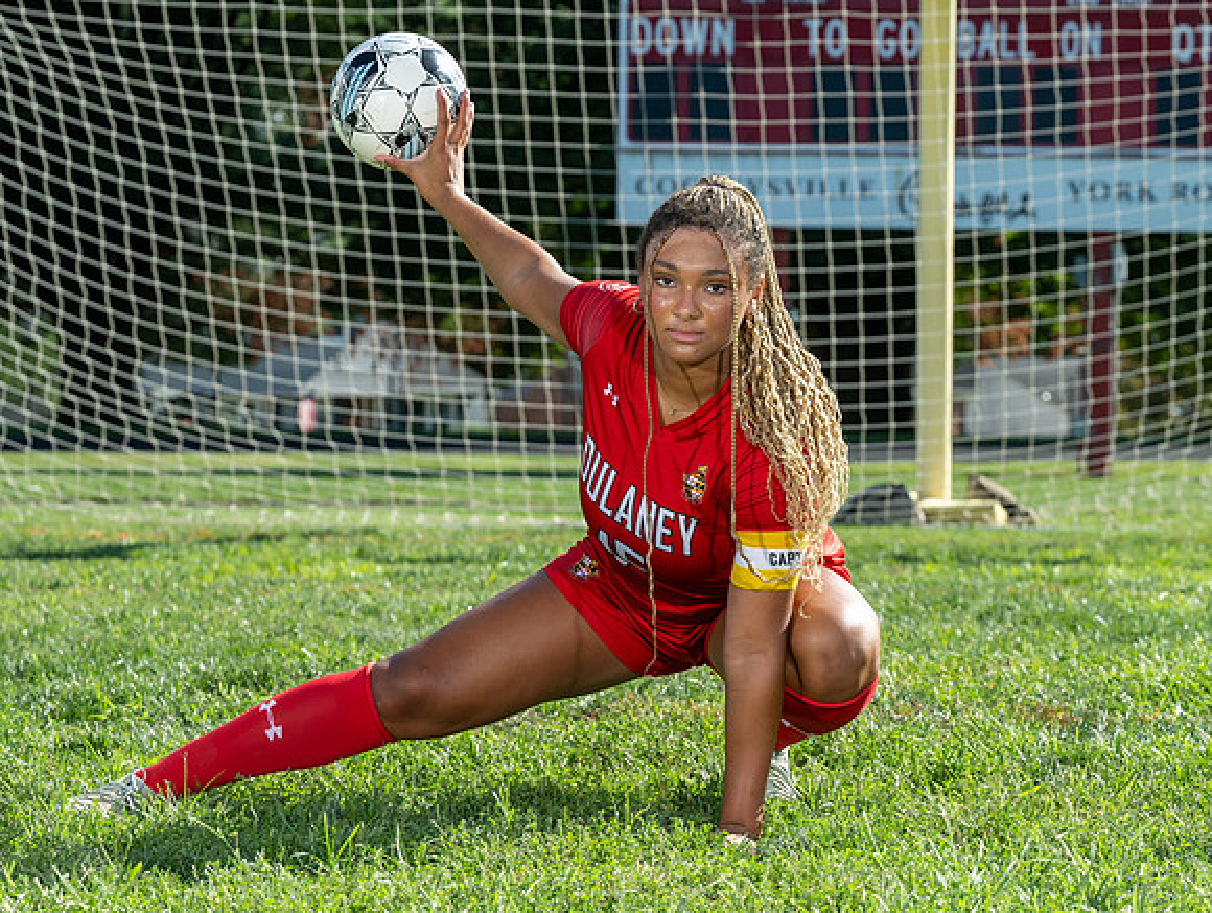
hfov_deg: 14.5
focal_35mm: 136
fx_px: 4774
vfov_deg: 10.9
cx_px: 739
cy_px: 386
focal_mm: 70
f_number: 5
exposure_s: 1/320
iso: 100
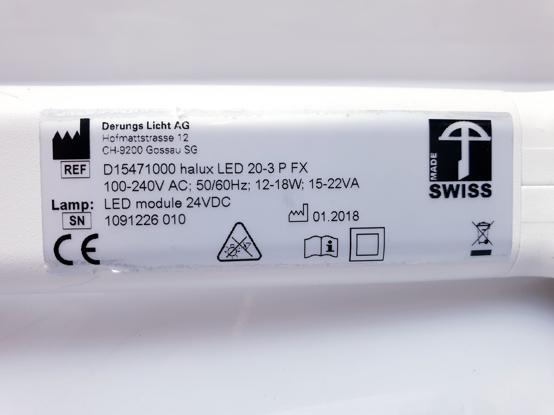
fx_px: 416
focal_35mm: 26
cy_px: 208
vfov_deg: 53.1
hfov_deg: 67.3
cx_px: 277
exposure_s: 1/100
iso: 100
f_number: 2.4
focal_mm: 4.3
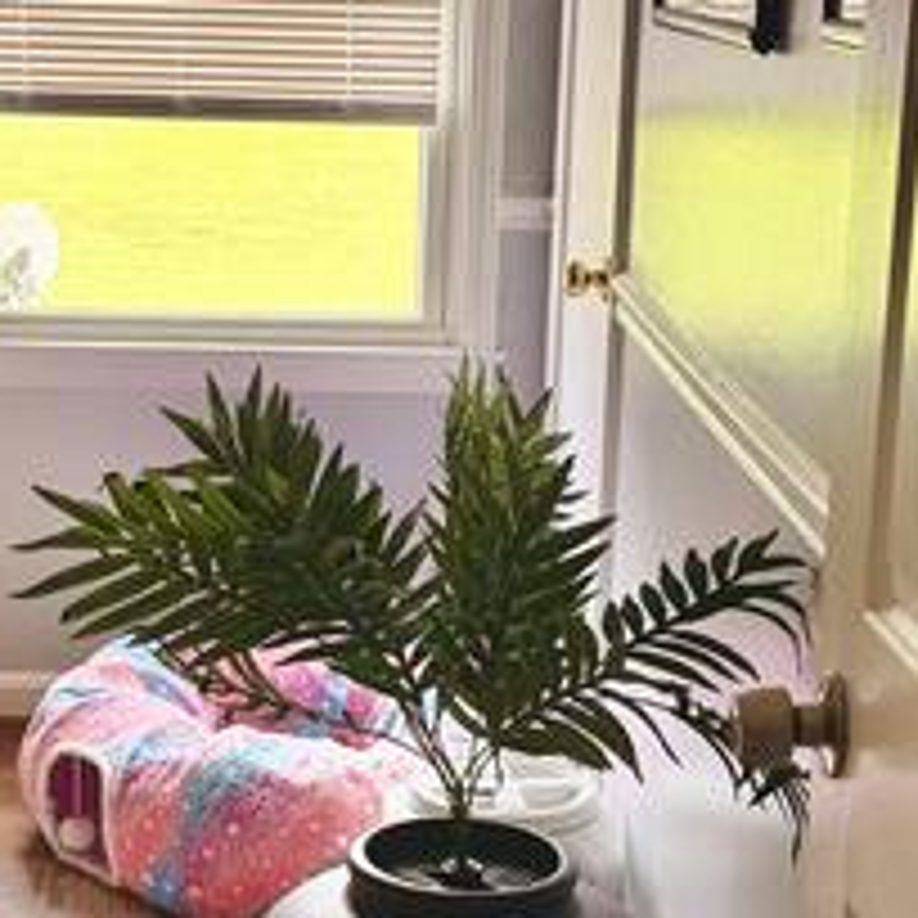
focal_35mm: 80
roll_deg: -1.4
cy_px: 490
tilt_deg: -13.6
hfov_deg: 21.6
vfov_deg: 21.6
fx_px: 2400
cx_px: 346
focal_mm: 6.76
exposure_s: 1/60.2
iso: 200
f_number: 1.78
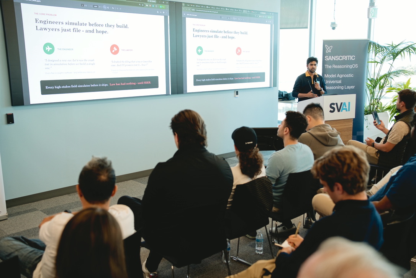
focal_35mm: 37
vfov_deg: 36.0
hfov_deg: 51.9
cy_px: 139
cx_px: 208
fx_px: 428
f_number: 2.8
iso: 200
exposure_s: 1/125
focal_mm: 37
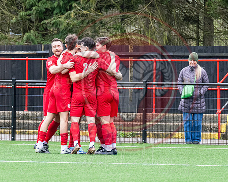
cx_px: 131
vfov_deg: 3.3
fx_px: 3129
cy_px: 70
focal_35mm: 464
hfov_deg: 4.2
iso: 800
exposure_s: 1/800
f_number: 4
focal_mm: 175
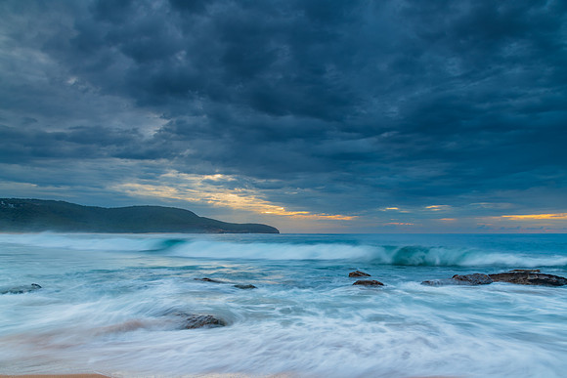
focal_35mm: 28
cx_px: 283
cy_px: 189
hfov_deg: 66.1
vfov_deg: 46.9
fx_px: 436
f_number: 9
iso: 31
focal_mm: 27
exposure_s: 1/1.25
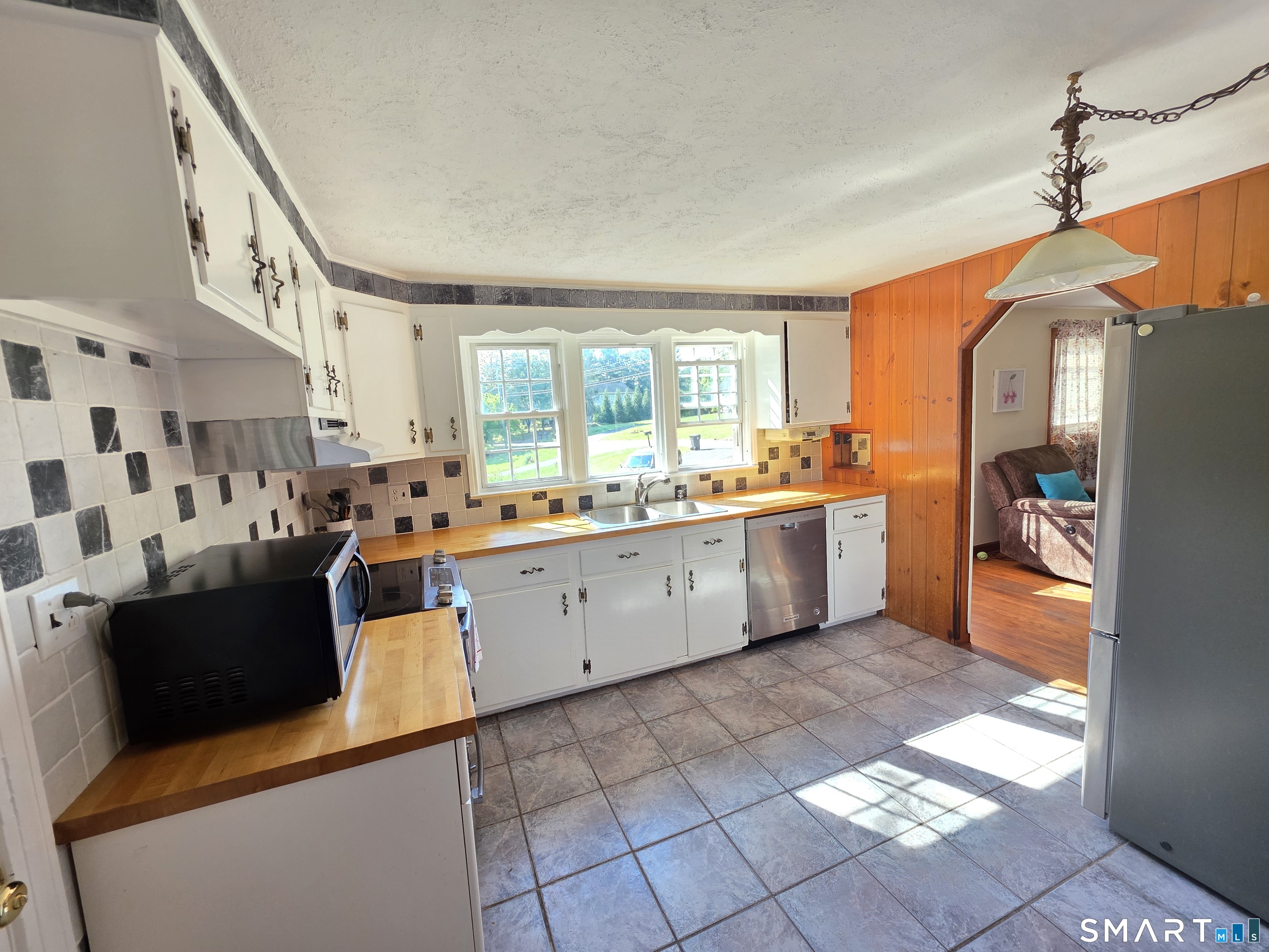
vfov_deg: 89.9
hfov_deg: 106.2
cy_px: 476
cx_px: 634
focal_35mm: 13
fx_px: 477
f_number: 1.9
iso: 125
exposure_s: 1/120
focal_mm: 2.2
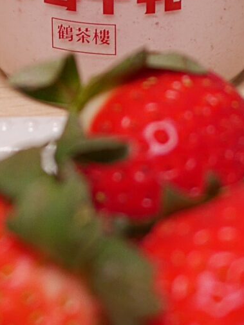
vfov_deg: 12.1
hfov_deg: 9.7
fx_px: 1428
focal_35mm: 152
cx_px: 19
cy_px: -225
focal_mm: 15
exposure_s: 1/80
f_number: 2.5
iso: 200
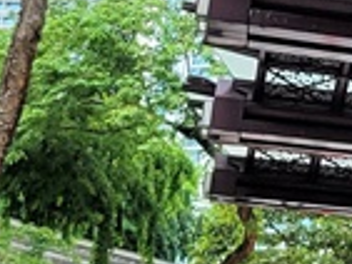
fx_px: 1873
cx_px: 1196
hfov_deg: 8.3
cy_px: 62
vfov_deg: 8.1
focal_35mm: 184
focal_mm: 5.4
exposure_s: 1/332
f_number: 1.8
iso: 40
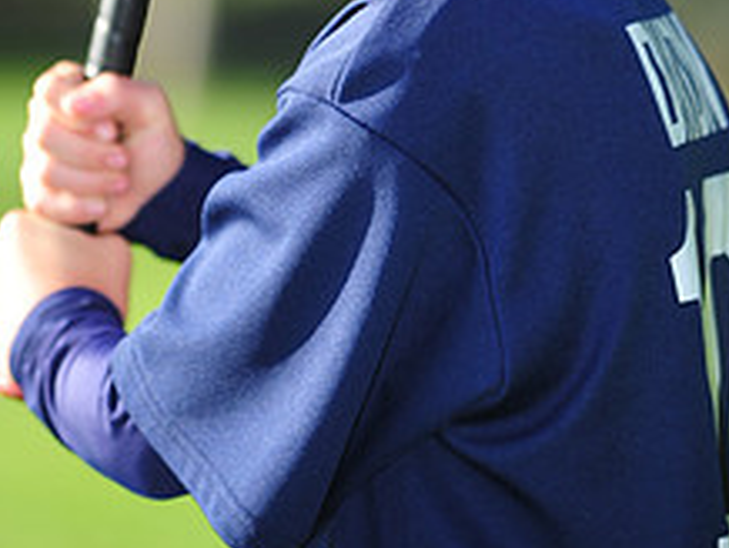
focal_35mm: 511
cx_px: 321
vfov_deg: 2.9
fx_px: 10773
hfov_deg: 3.9
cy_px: -341
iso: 200
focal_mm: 200
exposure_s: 1/500
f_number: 4
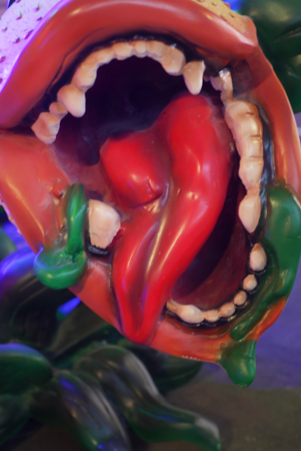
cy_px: 229
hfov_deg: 20.6
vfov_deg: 30.5
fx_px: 828
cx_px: 119
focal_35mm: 66
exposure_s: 1/8
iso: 200
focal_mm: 25
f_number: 1.7
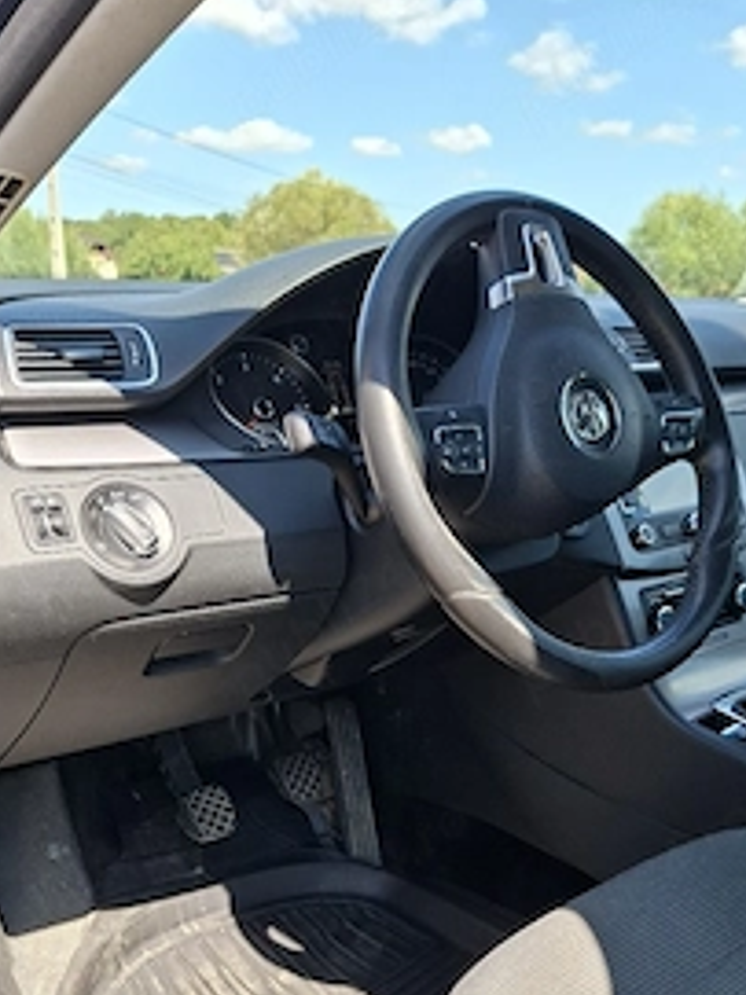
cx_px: 423
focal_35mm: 34
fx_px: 978
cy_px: 650
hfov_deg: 41.7
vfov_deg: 53.1
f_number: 1.8
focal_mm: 5.54
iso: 50
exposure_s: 1/526
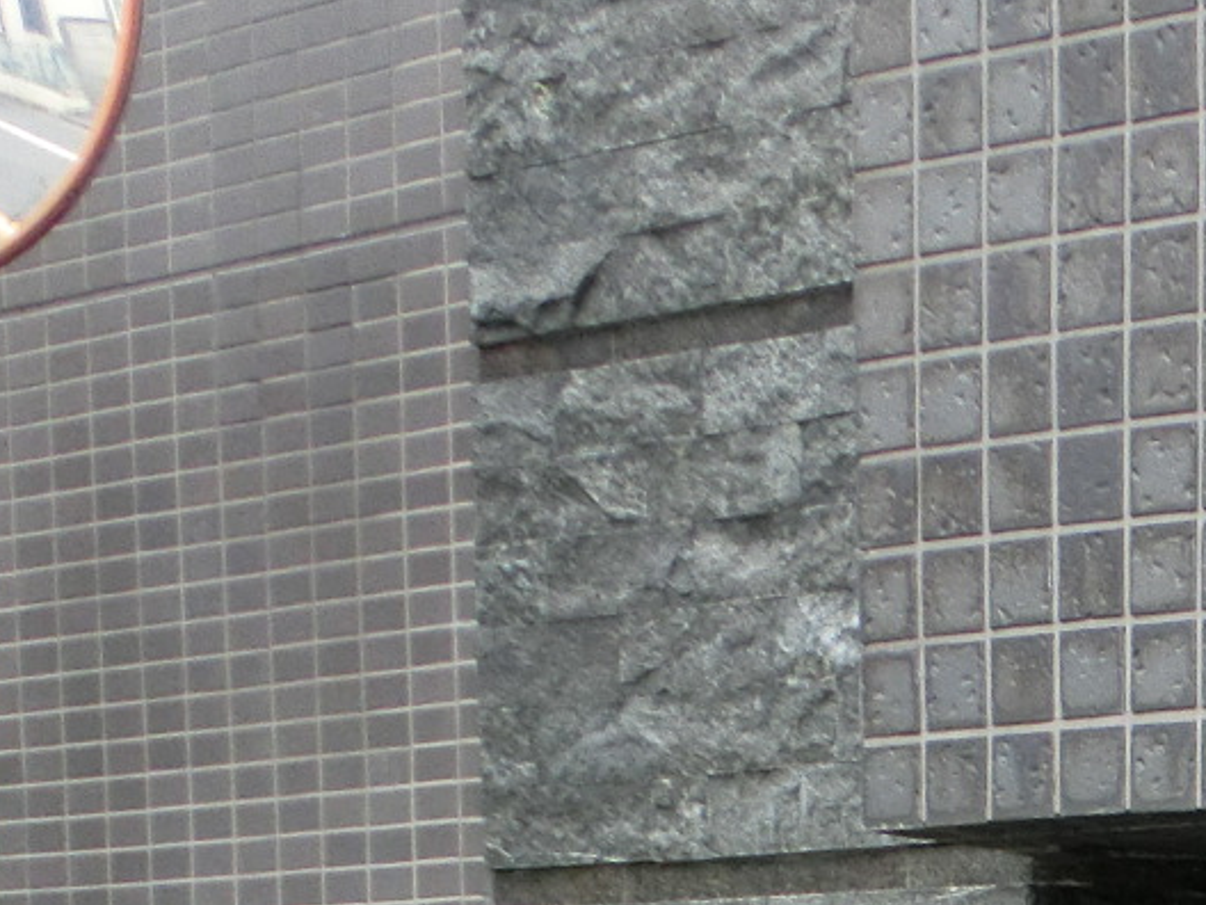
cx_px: 2204
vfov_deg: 13.7
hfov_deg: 16.7
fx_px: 3379
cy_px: 1602
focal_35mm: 97
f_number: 3.5
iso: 160
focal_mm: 4.5
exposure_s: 1/125
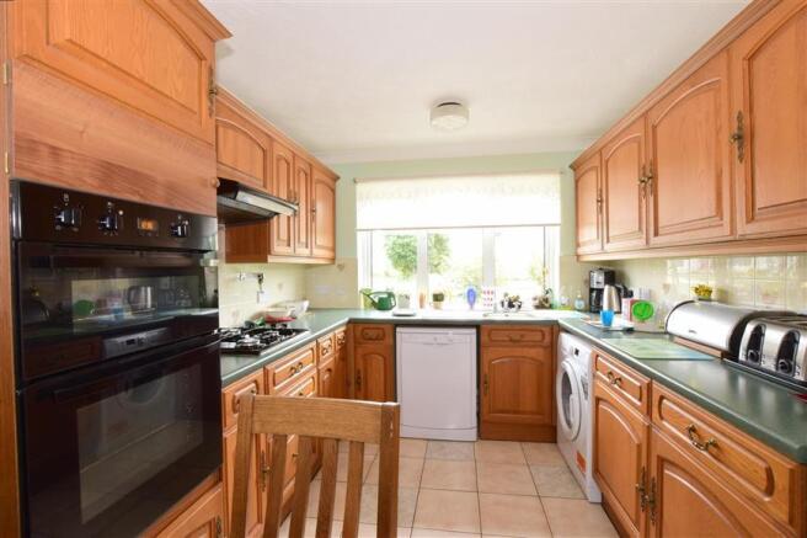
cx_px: 404
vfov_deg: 77.3
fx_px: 336
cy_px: 269
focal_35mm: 15
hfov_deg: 100.4
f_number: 14
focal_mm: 10
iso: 400
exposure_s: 1/3
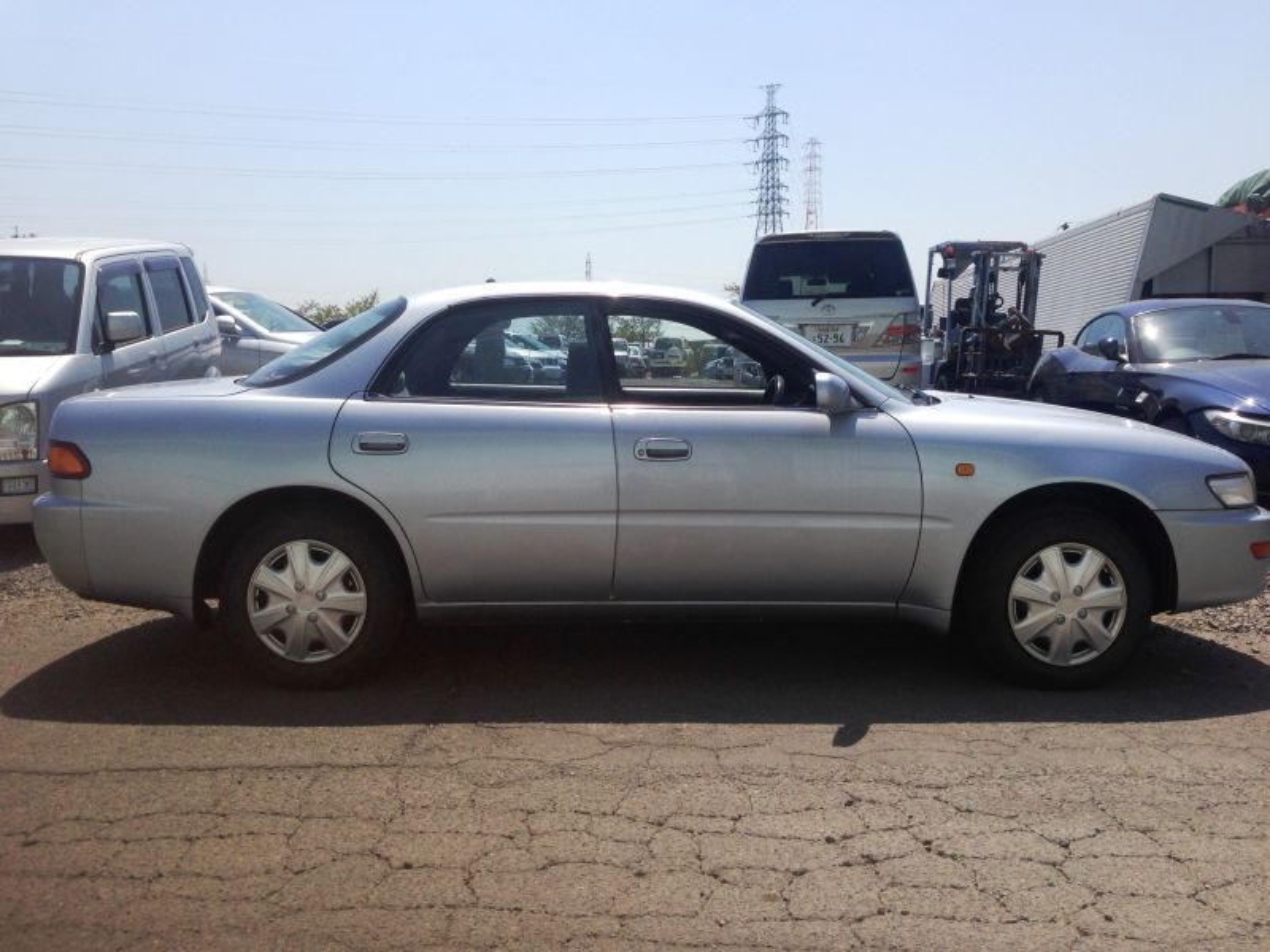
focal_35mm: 33
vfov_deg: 42.9
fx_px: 1211
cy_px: 476
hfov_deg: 55.4
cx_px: 635
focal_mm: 4.12
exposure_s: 1/2463
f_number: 2.4
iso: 50
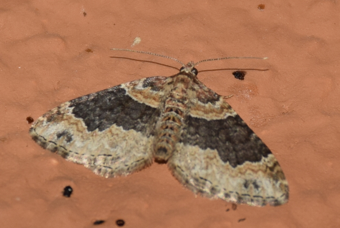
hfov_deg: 9.8
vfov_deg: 6.6
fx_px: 1985
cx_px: 170
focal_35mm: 210
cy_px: 114
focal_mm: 140
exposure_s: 1/60
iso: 100
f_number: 8
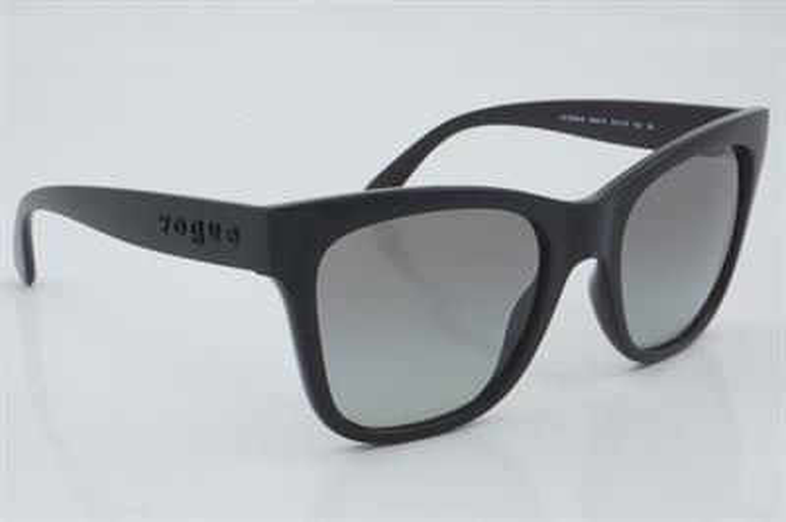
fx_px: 1636
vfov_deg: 18.2
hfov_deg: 27.0
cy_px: 261
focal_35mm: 75
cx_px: 393
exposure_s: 1/3
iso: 100
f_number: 32
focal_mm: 50
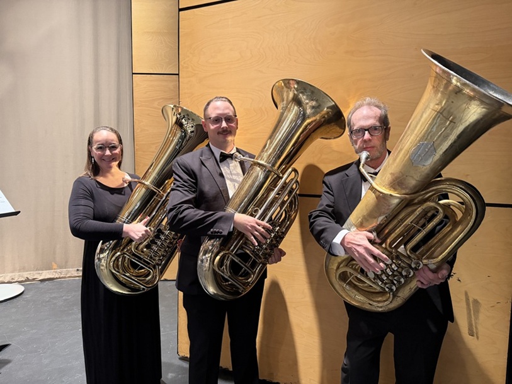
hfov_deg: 71.6
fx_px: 355
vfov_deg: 56.8
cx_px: 256
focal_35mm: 24
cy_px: 192
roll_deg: -0.1
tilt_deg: -5.4
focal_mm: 6.76
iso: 500
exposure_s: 1/60
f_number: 1.78
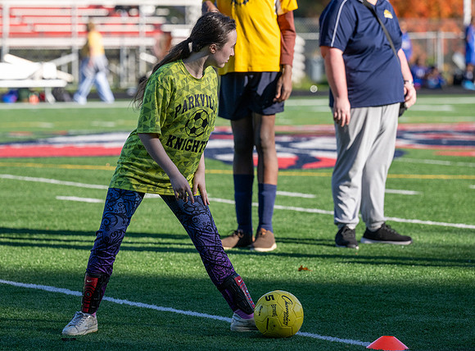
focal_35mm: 231
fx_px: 3147
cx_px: 175
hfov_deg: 8.6
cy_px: 174
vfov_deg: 6.4
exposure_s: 1/1600
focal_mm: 165
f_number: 4.5
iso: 320
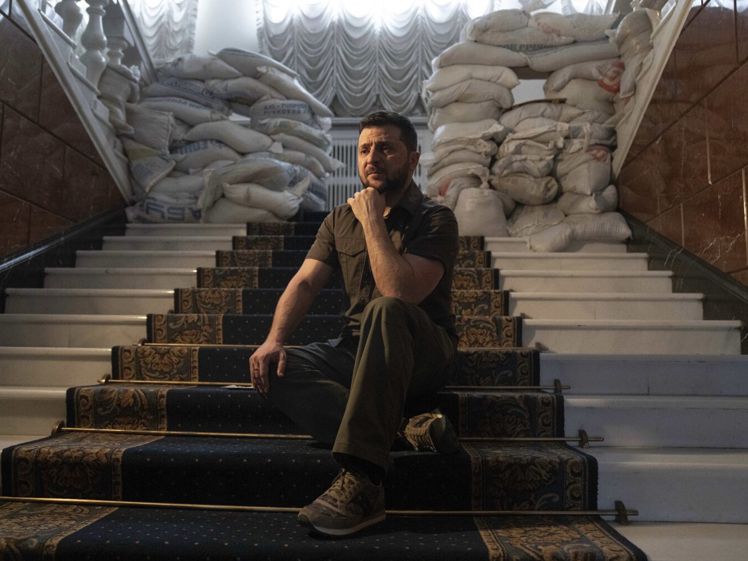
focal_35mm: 33
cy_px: 279
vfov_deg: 42.9
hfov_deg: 55.4
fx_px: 713
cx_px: 368
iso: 4000
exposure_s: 1/125
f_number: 2.8
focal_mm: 30
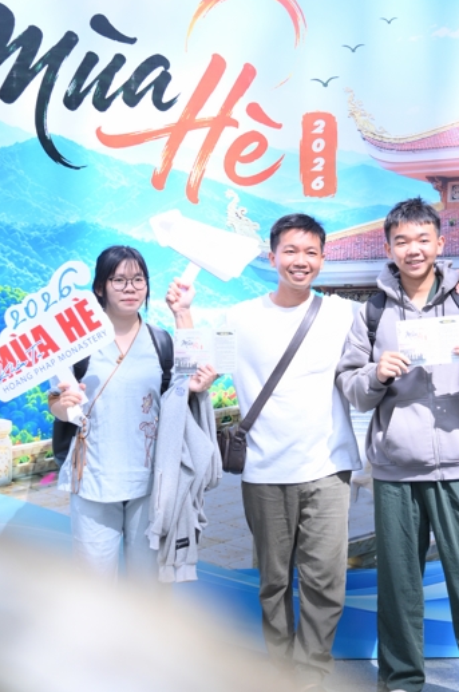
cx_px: 284
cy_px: 308
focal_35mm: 78
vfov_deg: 26.0
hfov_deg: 17.4
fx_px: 1497
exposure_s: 1/3200
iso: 1250
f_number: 4
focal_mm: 62
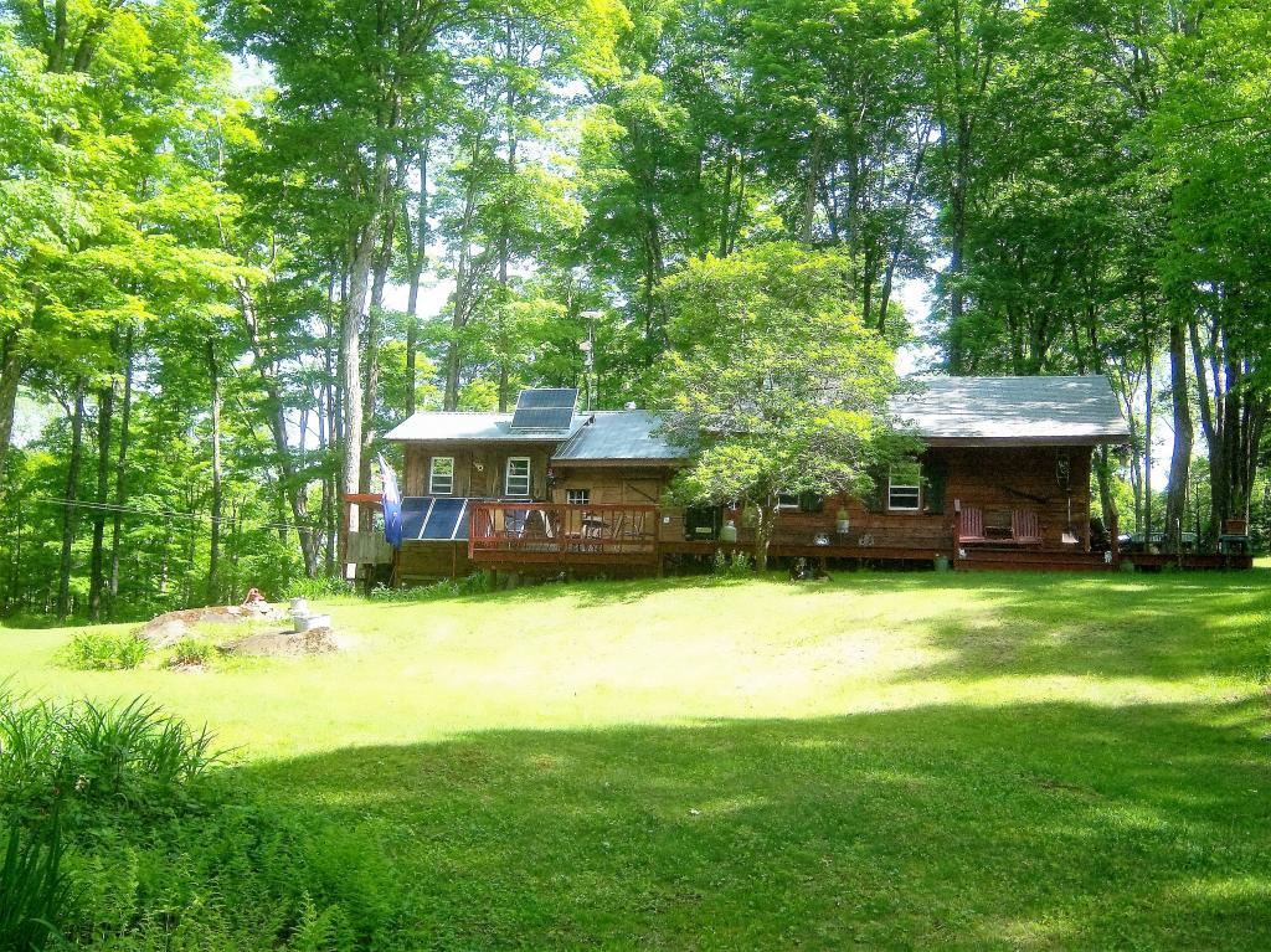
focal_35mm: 36
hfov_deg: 51.4
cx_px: 636
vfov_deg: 39.6
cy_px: 476
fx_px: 1321
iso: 80
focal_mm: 7.5
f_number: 2.8
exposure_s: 1/320
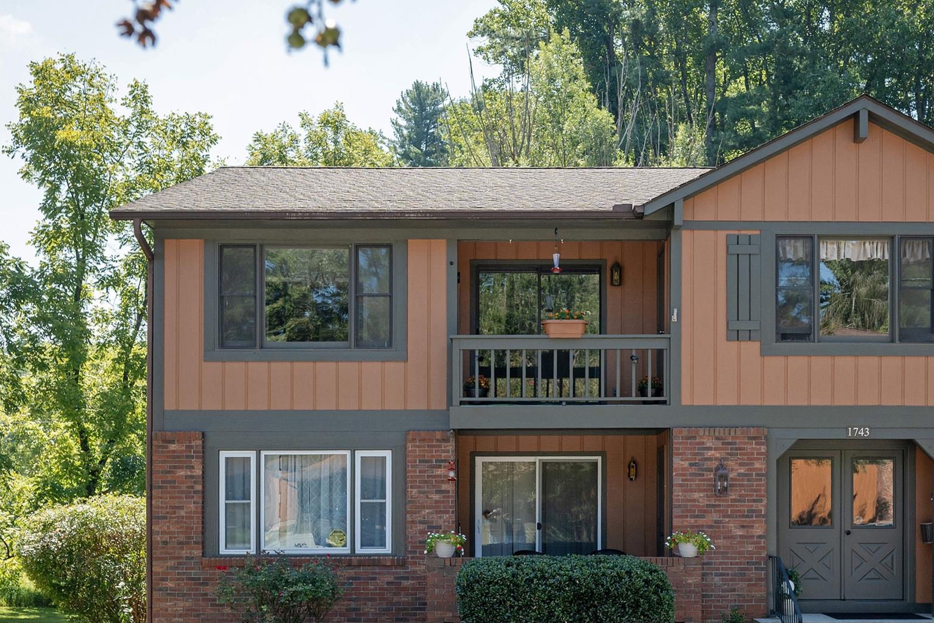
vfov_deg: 34.1
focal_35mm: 39
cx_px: 547
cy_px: 367
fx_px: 1012
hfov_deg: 49.3
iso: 320
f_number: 7.1
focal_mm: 30
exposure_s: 1/640
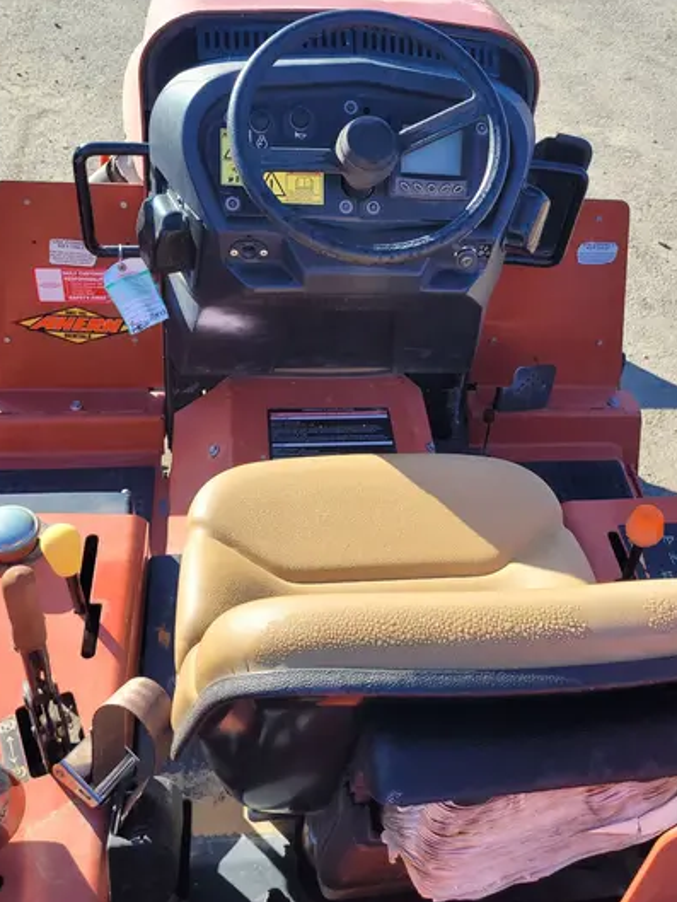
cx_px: 416
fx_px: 938
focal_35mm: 36
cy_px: 398
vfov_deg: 51.2
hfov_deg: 39.5
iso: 40
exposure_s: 1/601
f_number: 1.8
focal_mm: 5.4
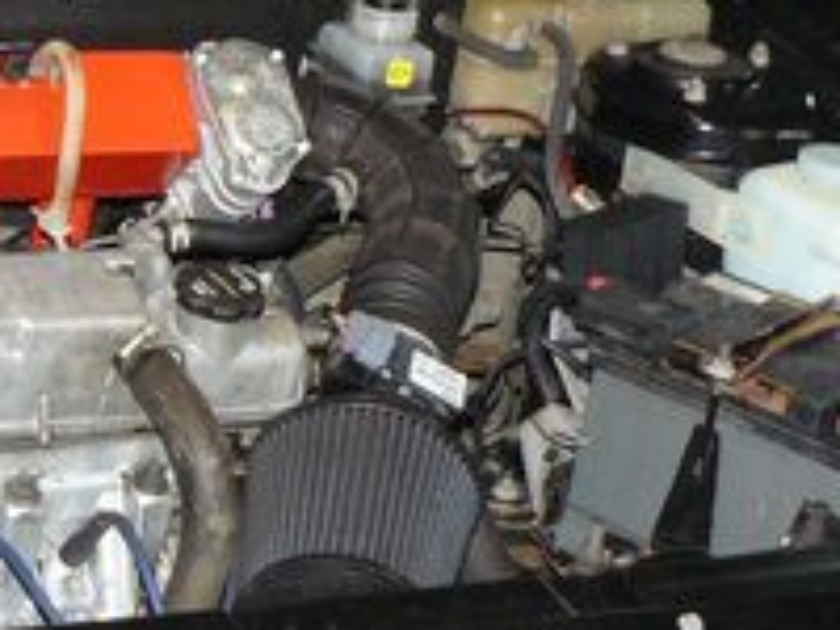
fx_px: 2402
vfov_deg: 14.9
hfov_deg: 19.4
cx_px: 46
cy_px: 349
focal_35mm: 99
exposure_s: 1/30
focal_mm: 6
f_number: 2.8
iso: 200
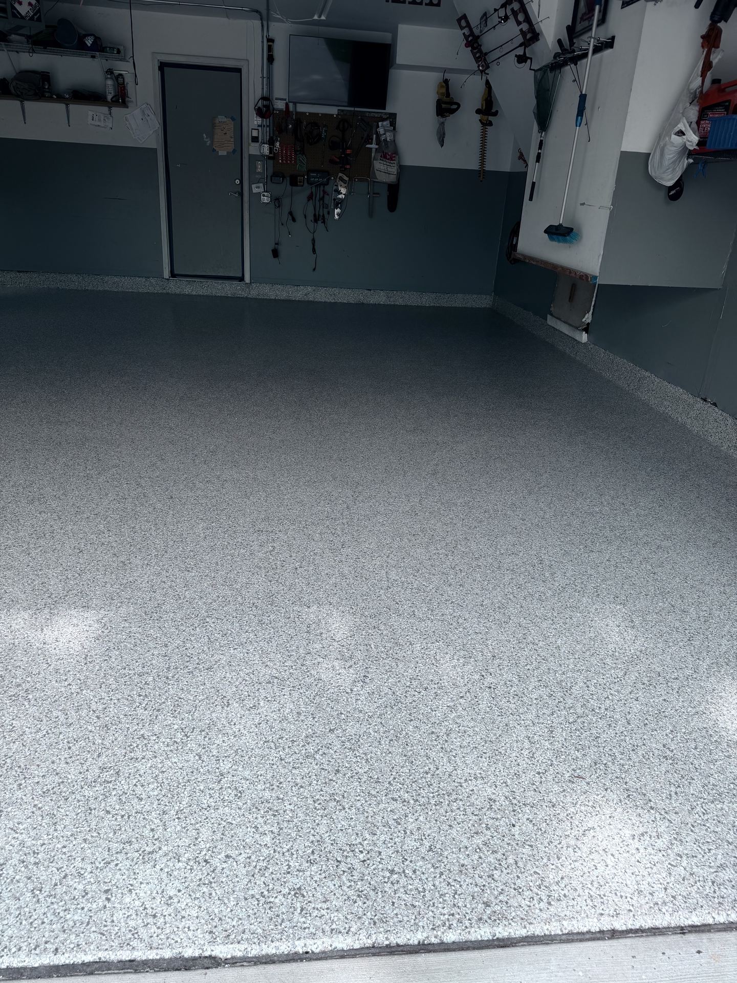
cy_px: 492
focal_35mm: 24
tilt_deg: -22.7
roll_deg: -4.0
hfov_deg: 56.8
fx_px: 681
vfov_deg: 71.6
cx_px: 368
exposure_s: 1/563
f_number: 1.8
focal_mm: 6.8
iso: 80
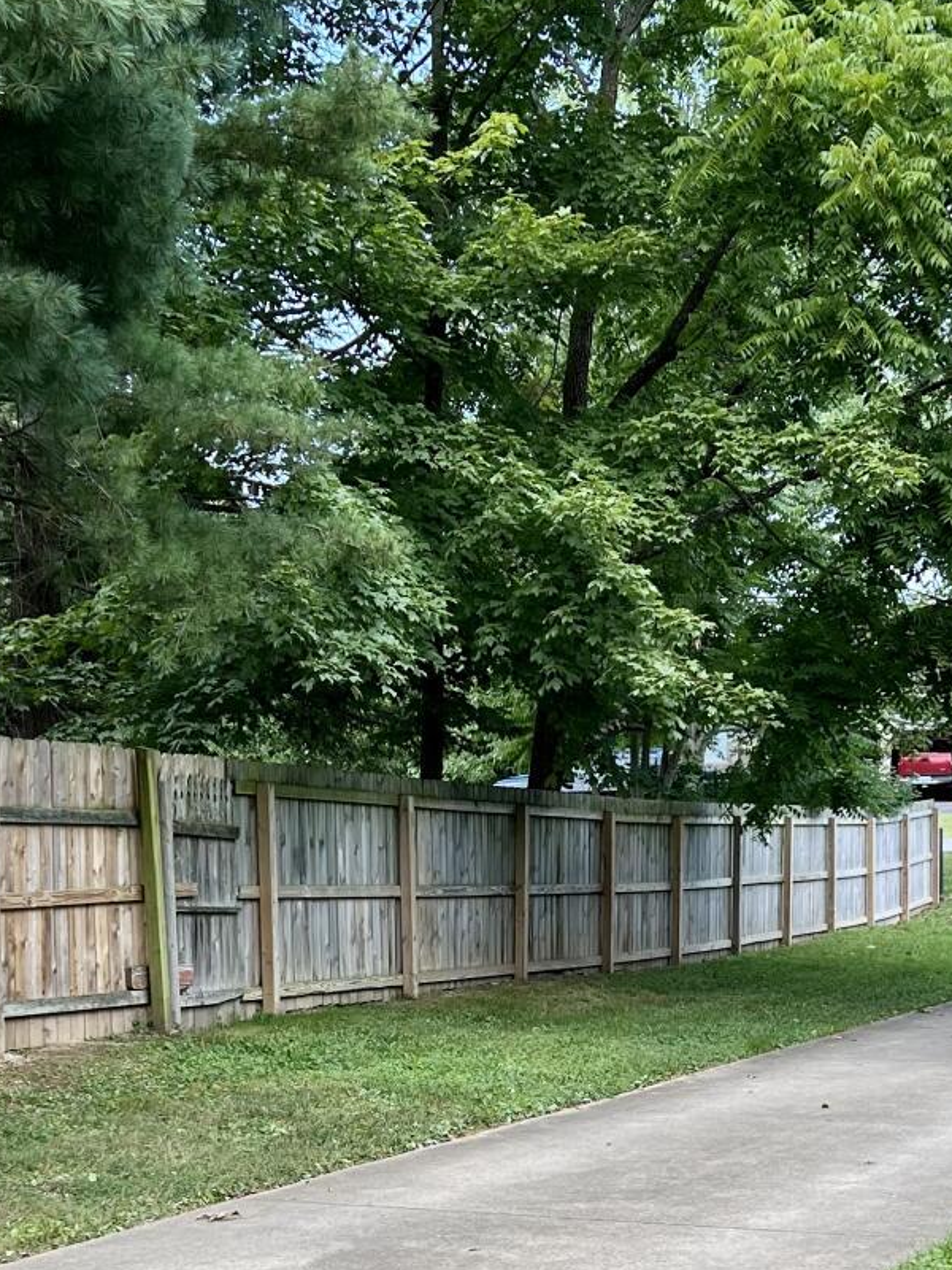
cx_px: 587
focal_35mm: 65
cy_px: 1086
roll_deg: +1.1
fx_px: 2383
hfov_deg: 22.5
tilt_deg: -7.8
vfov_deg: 28.9
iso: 50
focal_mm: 5.7
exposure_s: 1/526
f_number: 1.5
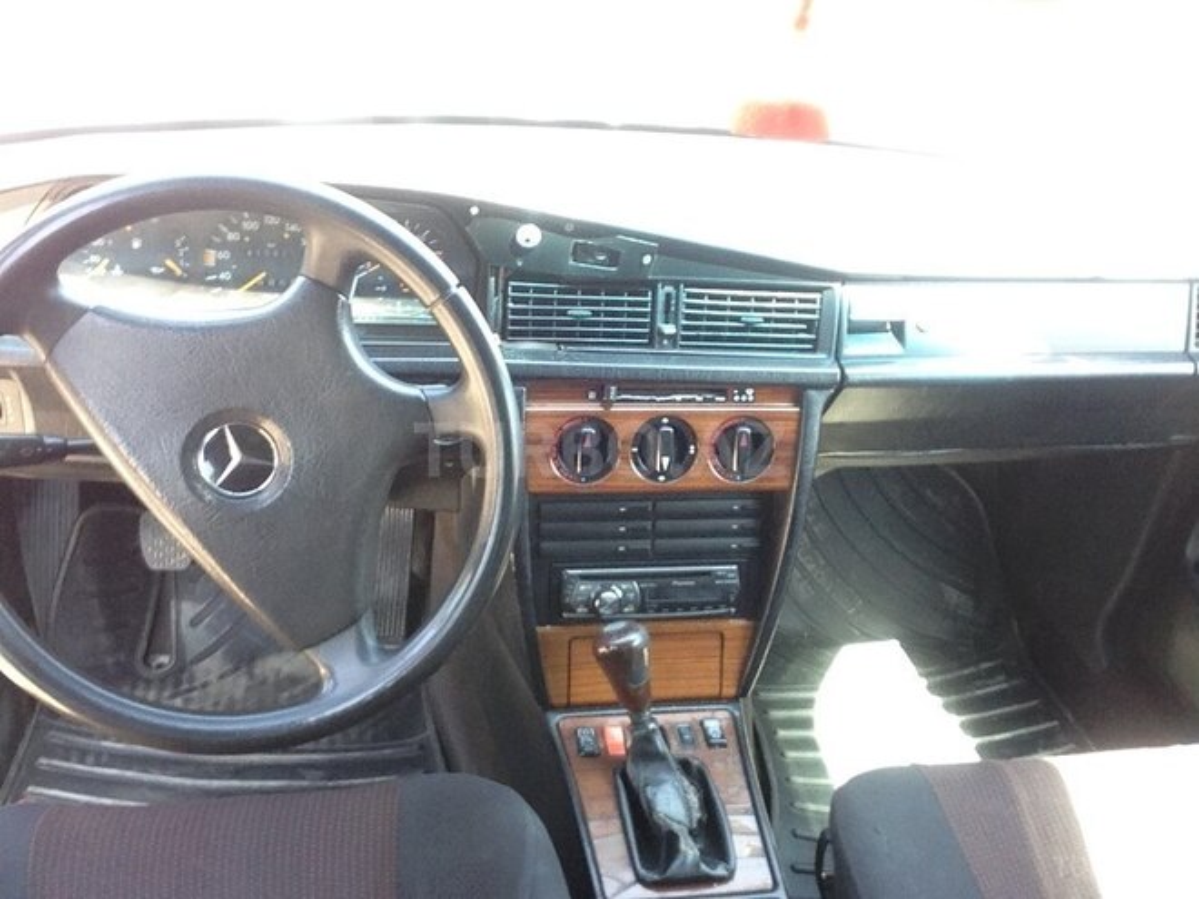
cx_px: 600
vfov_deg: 40.7
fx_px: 1212
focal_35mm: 35
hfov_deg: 52.6
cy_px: 450
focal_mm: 2.18
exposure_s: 1/30
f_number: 2.4
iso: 50
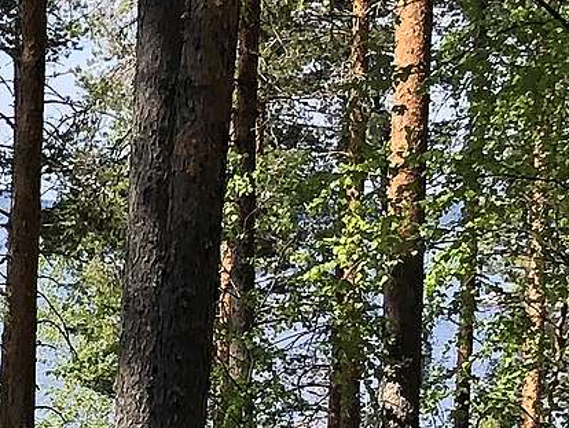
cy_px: 274
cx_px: -904
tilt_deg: -1.0
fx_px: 2845
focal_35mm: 173
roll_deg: -1.0
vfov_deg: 8.6
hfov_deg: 9.7
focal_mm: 3.99
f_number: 1.8
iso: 20
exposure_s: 1/783
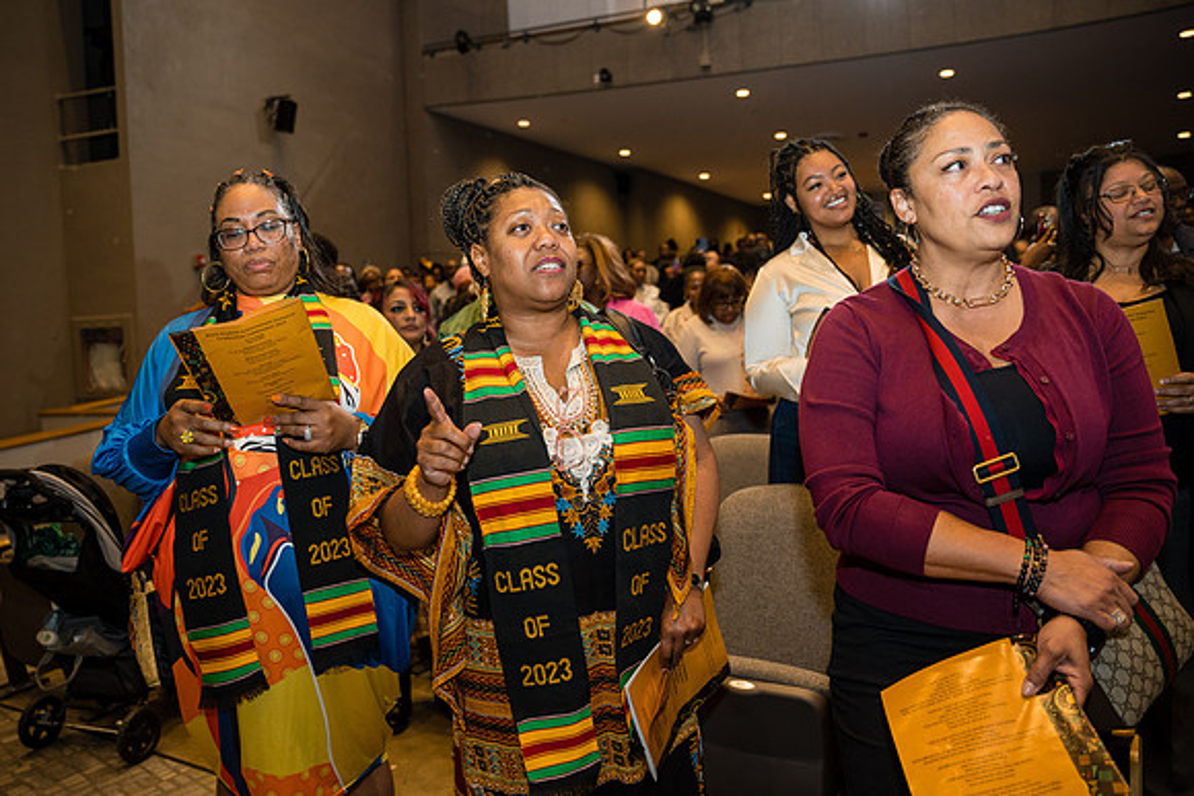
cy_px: 378
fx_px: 927
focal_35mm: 28
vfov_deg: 46.5
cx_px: 567
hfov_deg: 65.5
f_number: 2.8
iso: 640
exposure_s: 1/250
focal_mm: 26.6
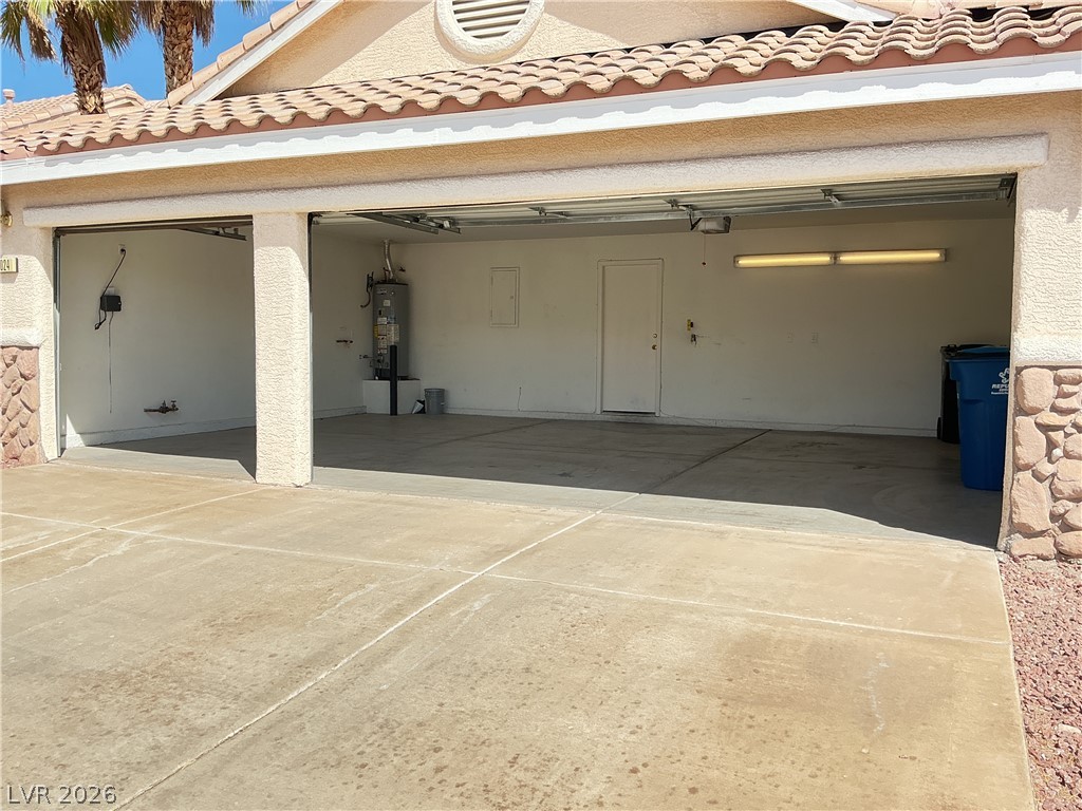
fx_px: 906
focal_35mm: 29
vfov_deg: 48.2
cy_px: 406
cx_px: 541
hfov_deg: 61.7
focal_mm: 3
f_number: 1.8
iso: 25
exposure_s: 1/606
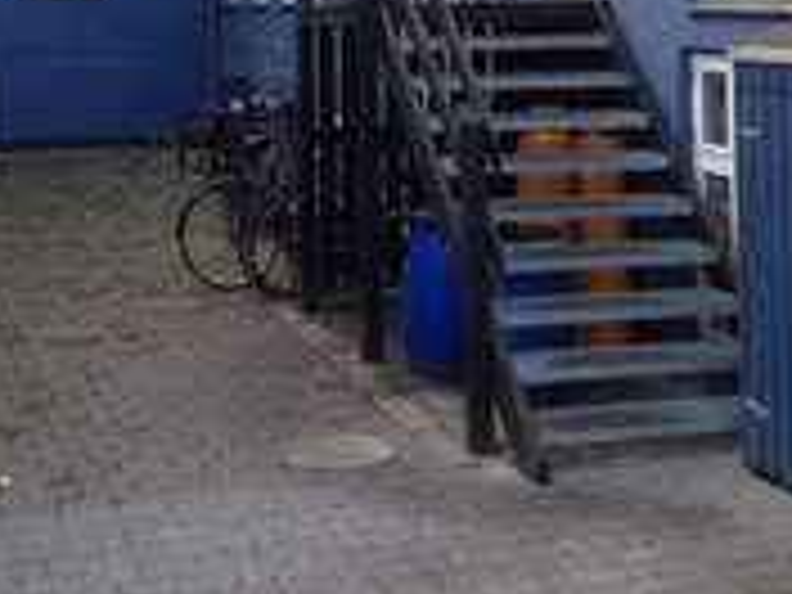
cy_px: -18
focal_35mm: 74
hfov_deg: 26.3
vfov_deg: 19.3
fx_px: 1693
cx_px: 349
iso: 64
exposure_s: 1/120
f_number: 2.4
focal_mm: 4.28
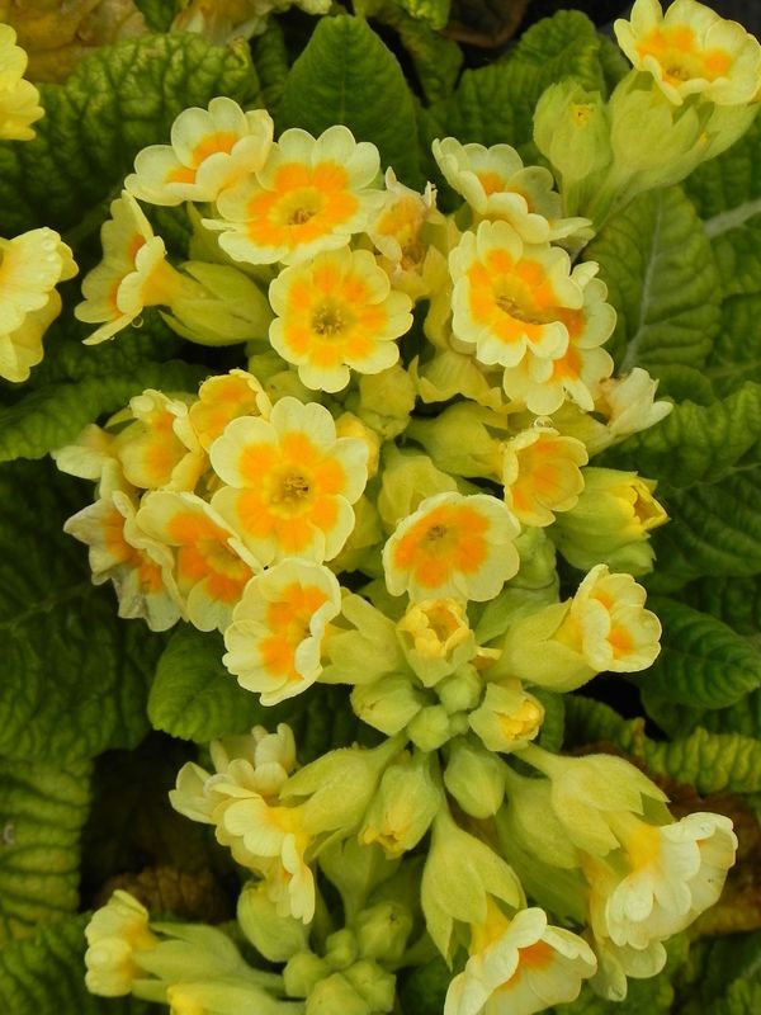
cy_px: 508
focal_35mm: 212
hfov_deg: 7.0
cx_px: 380
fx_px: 6214
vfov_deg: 9.3
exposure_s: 1/400
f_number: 5
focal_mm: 37.7
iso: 160
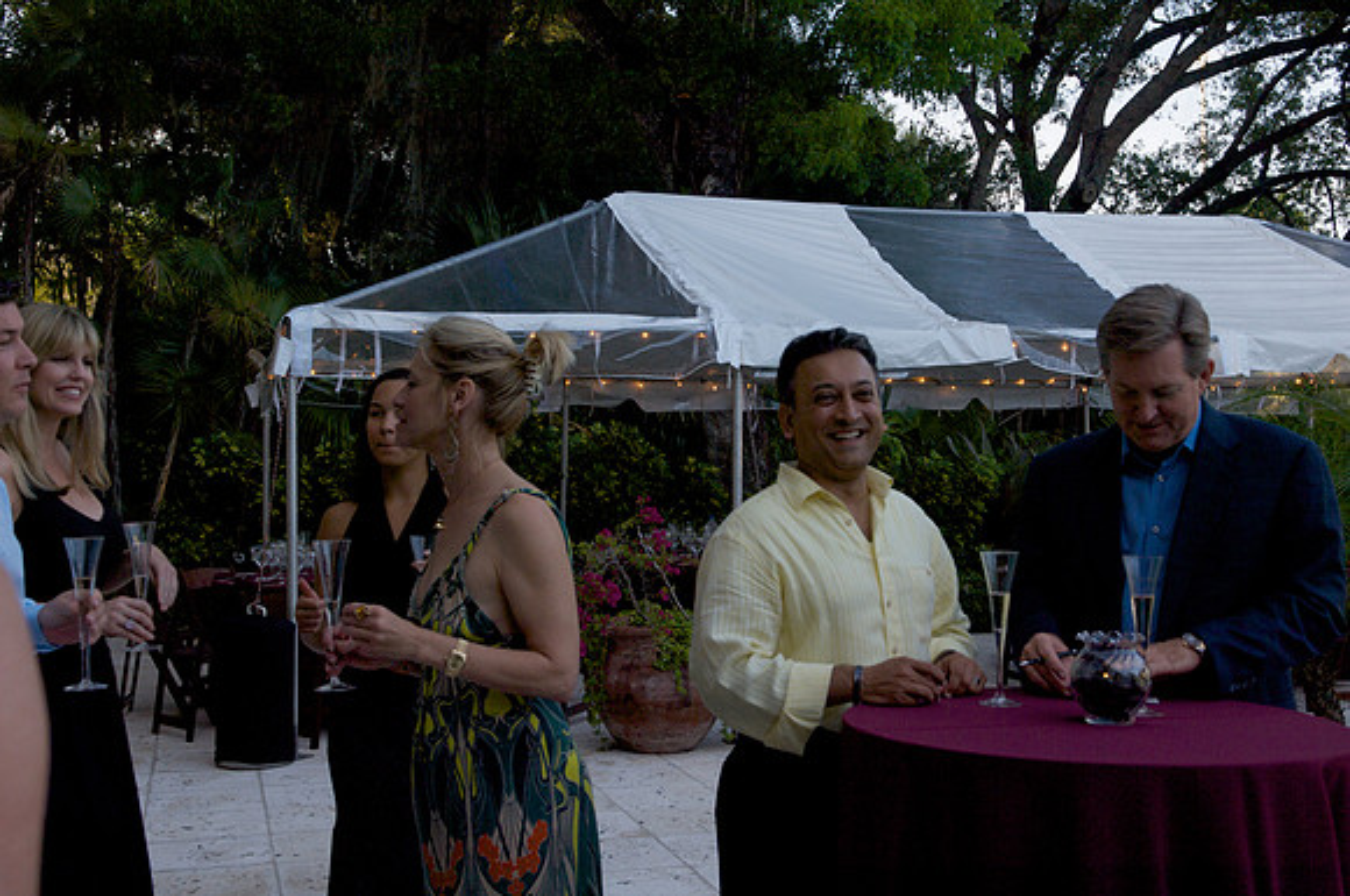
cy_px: 448
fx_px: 1685
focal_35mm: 45
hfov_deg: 43.7
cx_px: 675
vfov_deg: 29.8
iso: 100
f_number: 6.3
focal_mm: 30
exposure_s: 1/125
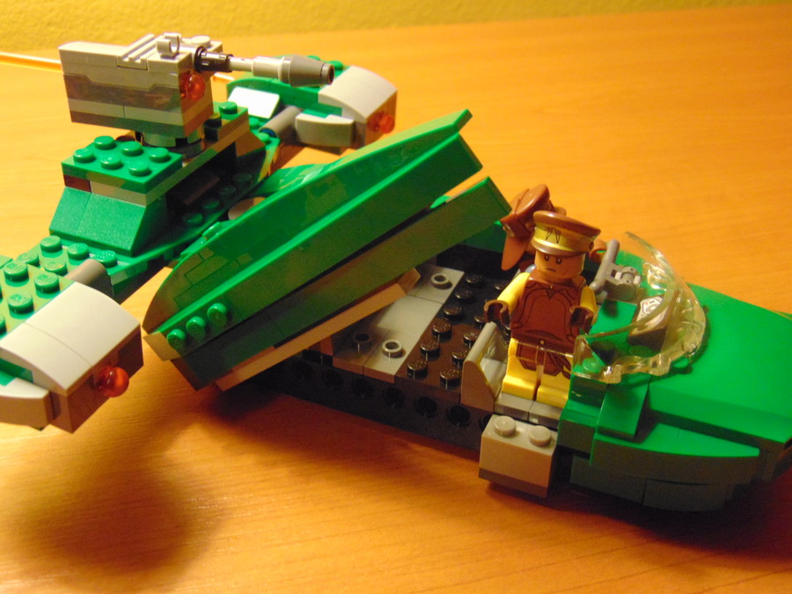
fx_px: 961
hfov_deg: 44.8
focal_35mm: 42
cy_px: 297
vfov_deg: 34.3
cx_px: 396
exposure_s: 1/20
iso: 500
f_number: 3.3
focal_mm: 7.6
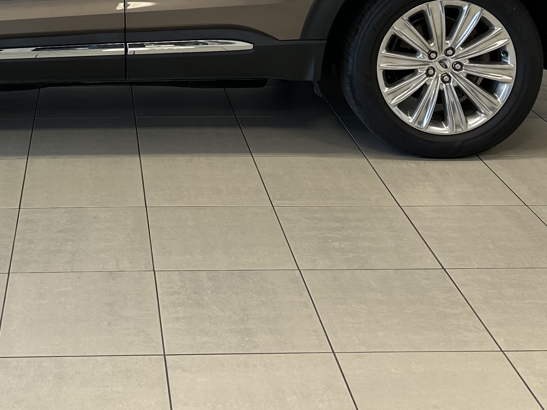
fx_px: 996
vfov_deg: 21.3
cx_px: 104
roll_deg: +0.8
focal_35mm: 63
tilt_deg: -5.9
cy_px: -110
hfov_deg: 29.9
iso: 64
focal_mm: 6.86
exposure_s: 1/120
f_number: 1.78
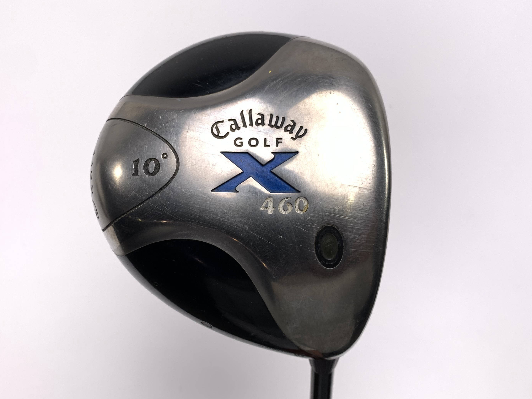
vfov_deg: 37.7
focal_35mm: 38
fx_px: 584
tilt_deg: -58.5
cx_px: 258
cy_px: 173
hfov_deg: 49.0
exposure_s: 1/215
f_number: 1.8
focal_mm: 4.25
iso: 25
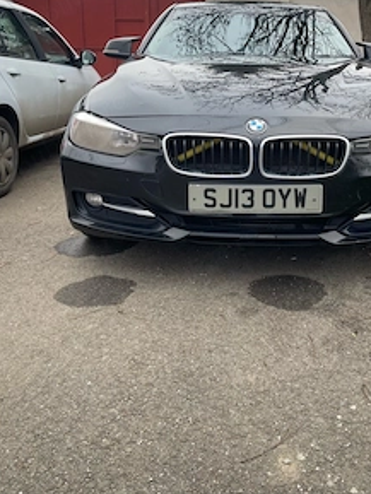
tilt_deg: -10.1
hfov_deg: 39.4
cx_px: 238
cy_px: 156
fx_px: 514
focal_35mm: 36
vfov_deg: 50.2
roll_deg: -0.4
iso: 50
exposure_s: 1/770
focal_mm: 5.1
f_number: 1.6
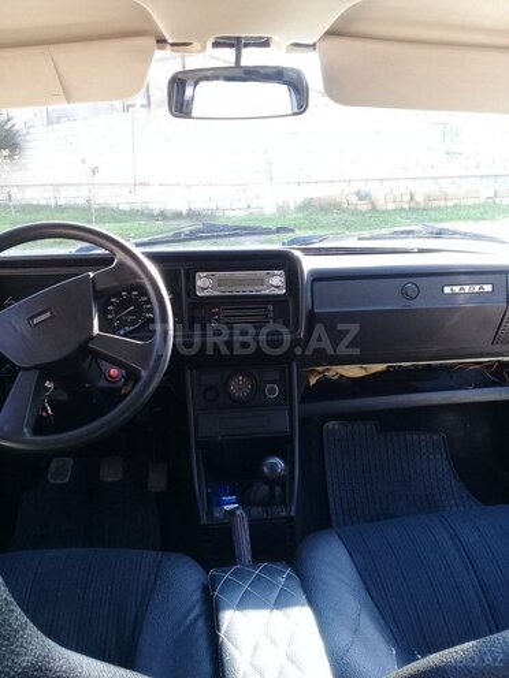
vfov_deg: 58.4
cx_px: 254
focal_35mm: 31
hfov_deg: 45.4
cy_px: 339
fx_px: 608
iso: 100
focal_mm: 3.3
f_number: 2.2
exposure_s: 1/100
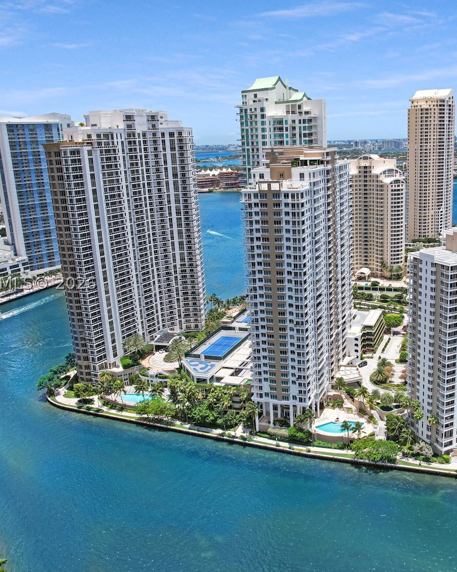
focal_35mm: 32
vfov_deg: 55.7
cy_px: 282
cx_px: 301
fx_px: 541
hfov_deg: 45.2
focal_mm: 8.38
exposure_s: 1/640
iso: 100
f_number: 2.8
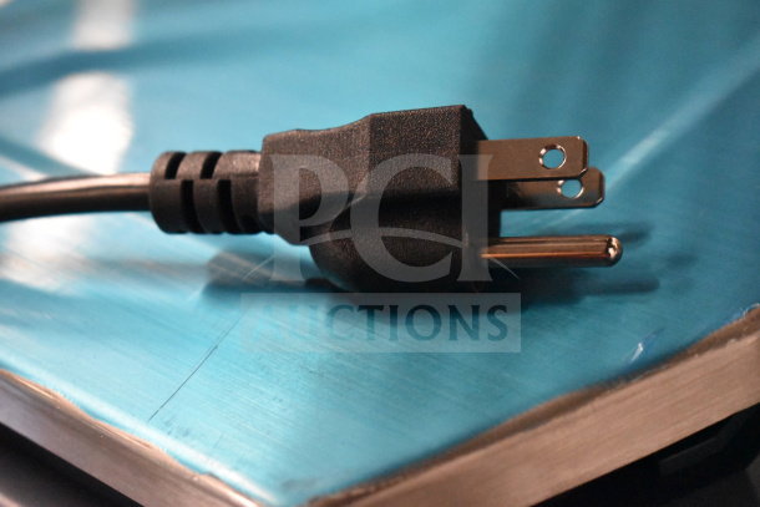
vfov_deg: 16.6
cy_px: 254
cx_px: 380
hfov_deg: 24.6
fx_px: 1742
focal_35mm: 82
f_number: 5.6
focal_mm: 55
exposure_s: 1/100
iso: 10000
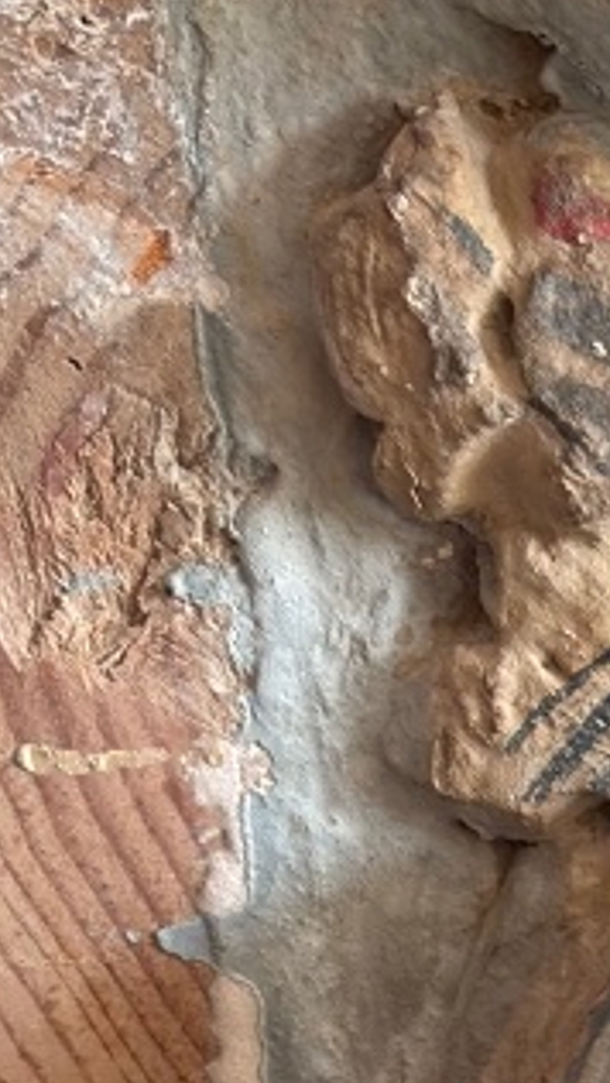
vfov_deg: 9.7
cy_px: 1655
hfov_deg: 5.5
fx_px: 6176
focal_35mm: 215
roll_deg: +1.3
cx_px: 1378
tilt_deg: -31.1
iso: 80
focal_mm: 5.96
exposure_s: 1/60
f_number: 1.6
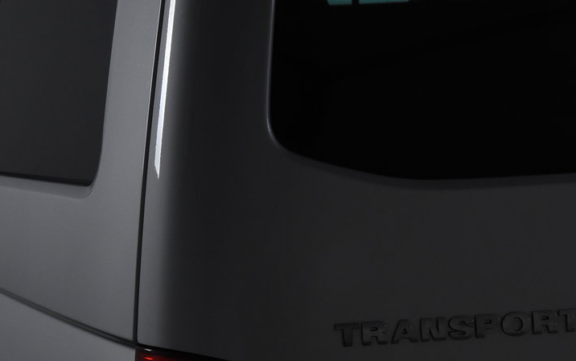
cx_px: 183
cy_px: 332
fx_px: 1930
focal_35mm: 123
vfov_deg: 10.6
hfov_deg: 16.9
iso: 1600
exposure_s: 1/250
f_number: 8
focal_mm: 45
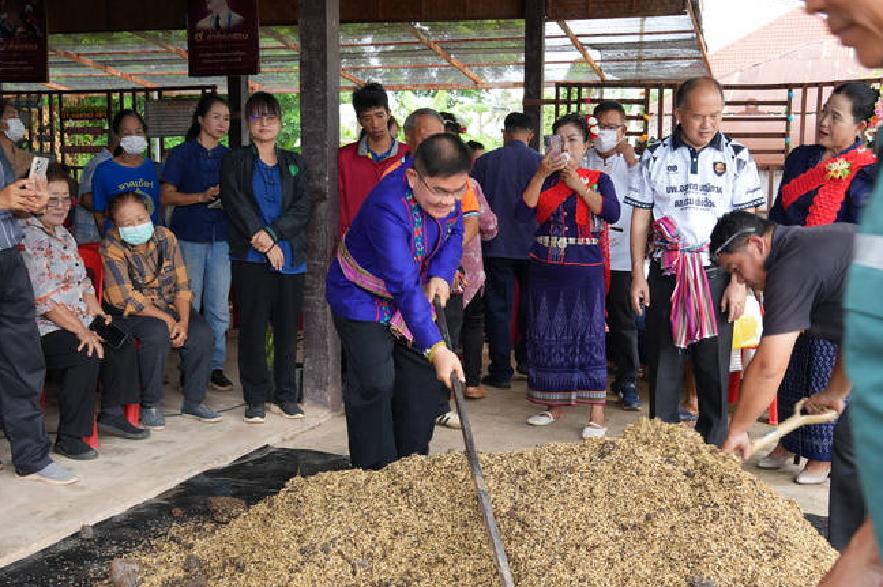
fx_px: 1044
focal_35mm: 43
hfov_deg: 45.8
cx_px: 417
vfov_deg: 31.4
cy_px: 337
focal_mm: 23
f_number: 5
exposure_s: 1/60
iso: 100
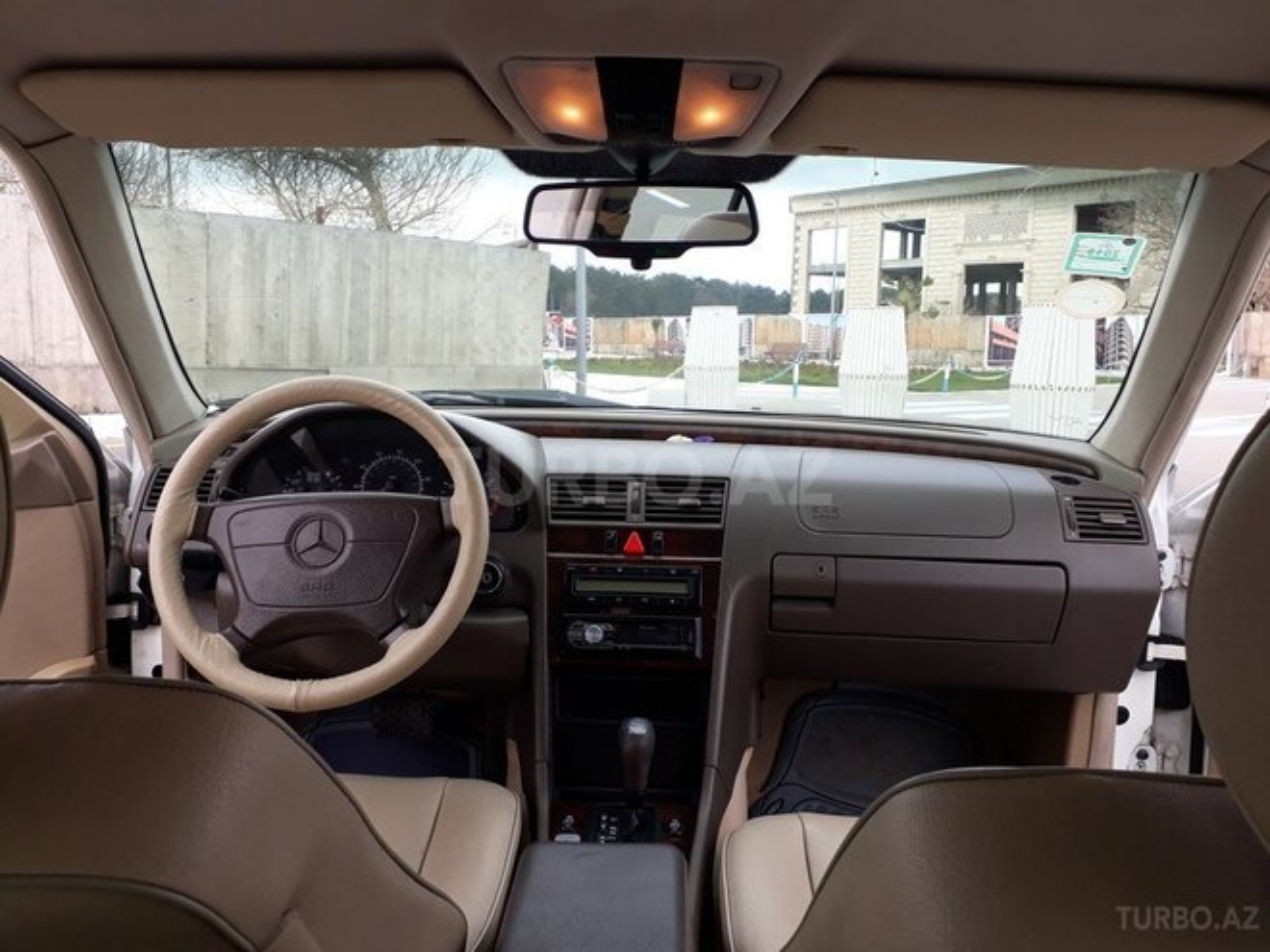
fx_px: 991
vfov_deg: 51.4
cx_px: 635
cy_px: 476
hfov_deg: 65.3
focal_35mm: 27
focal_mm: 3.6
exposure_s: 1/346
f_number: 1.9
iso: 40
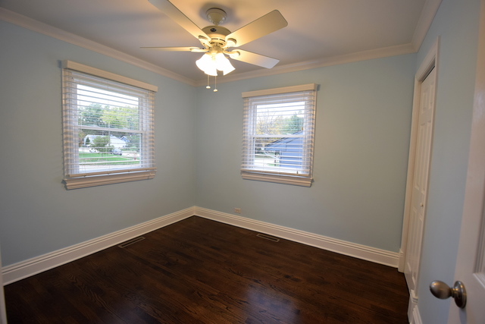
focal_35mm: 15
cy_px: 162
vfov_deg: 77.4
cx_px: 242
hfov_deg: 100.4
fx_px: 202
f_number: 4.5
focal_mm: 10
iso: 400
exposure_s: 1/80
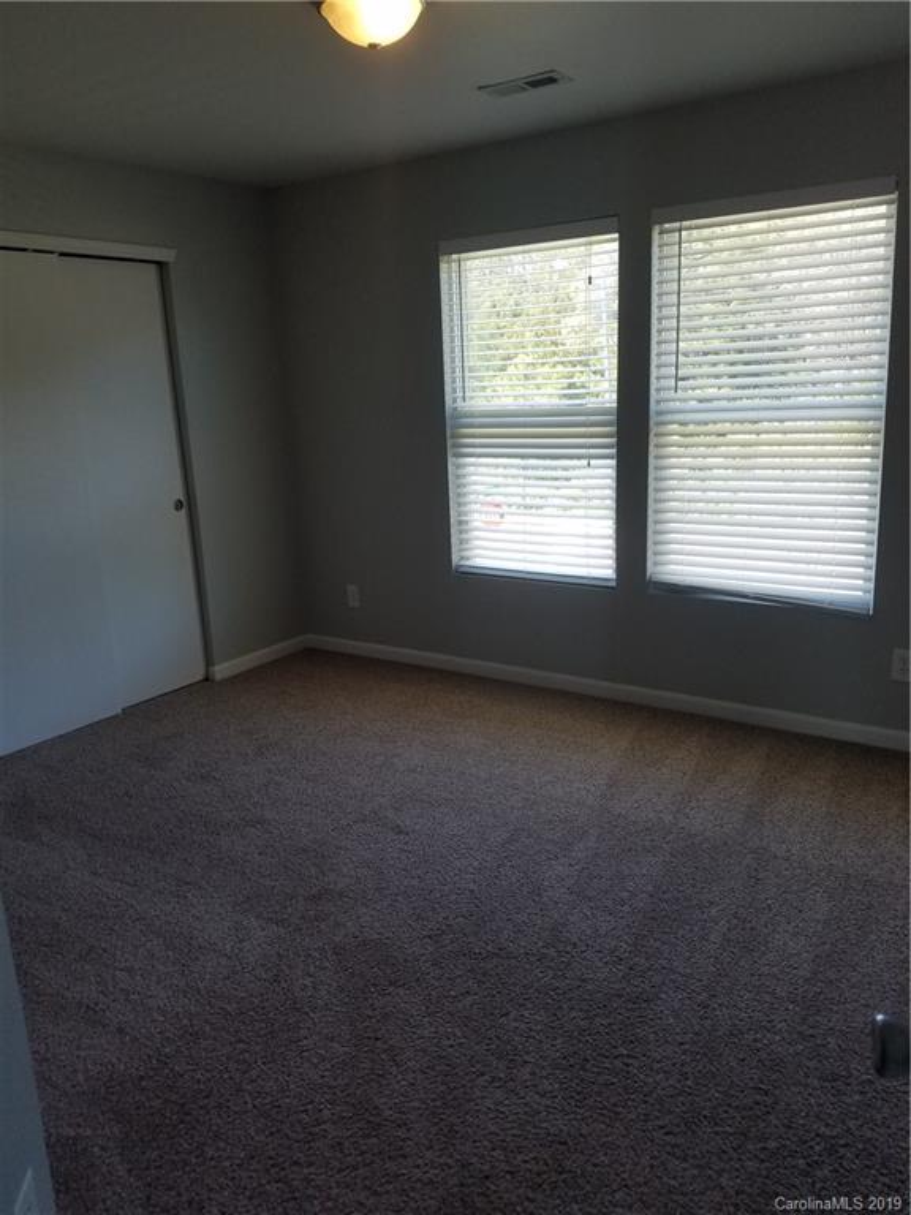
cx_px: 456
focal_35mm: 26
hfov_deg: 53.1
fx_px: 912
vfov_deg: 67.3
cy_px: 608
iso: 50
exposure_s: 1/152
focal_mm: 4.2
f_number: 1.7
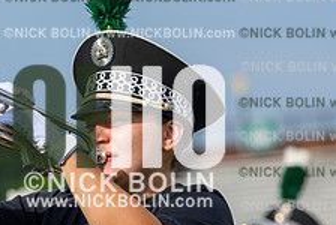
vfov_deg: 4.0
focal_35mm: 349
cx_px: 118
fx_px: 3262
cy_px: 137
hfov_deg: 5.9
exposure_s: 1/1600
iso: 100
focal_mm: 135
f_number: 4
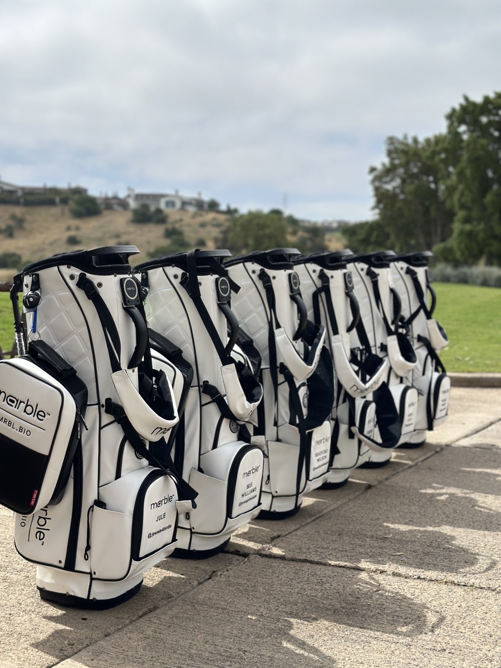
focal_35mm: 48
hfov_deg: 30.3
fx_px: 926
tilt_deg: -2.6
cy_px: 334
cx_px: 250
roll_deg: +0.8
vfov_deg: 39.7
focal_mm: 6.86
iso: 80
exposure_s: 1/8929
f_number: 1.78
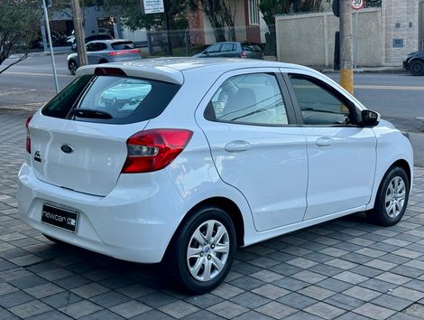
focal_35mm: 48
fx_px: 589
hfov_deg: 39.6
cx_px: 212
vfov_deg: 30.3
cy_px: 160
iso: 64
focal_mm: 6.76
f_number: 1.78
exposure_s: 1/553
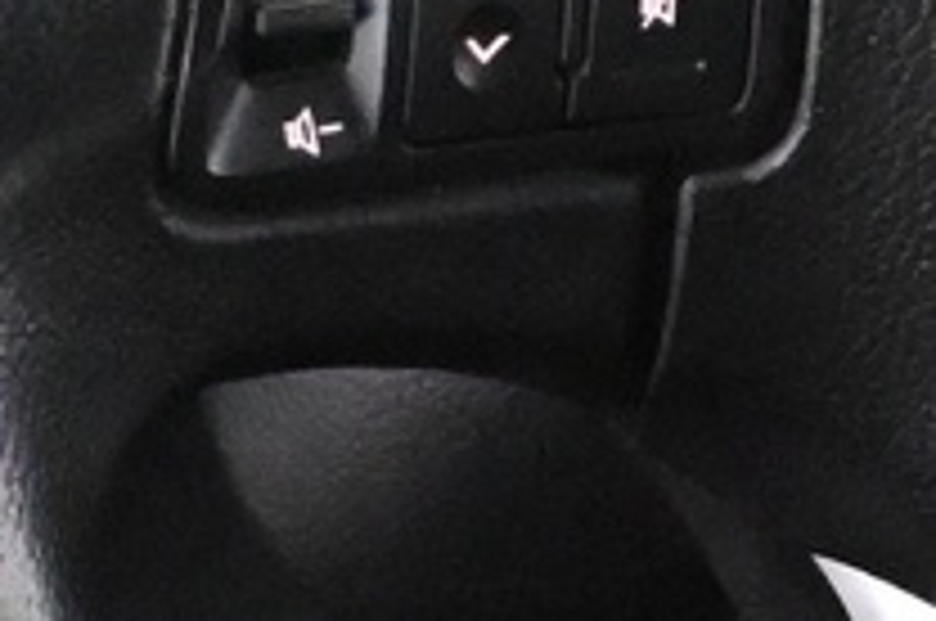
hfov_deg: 6.3
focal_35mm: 322
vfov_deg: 4.2
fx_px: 8358
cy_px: -212
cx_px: 1350
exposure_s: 1/60
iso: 11400
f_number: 4.5
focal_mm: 27.5
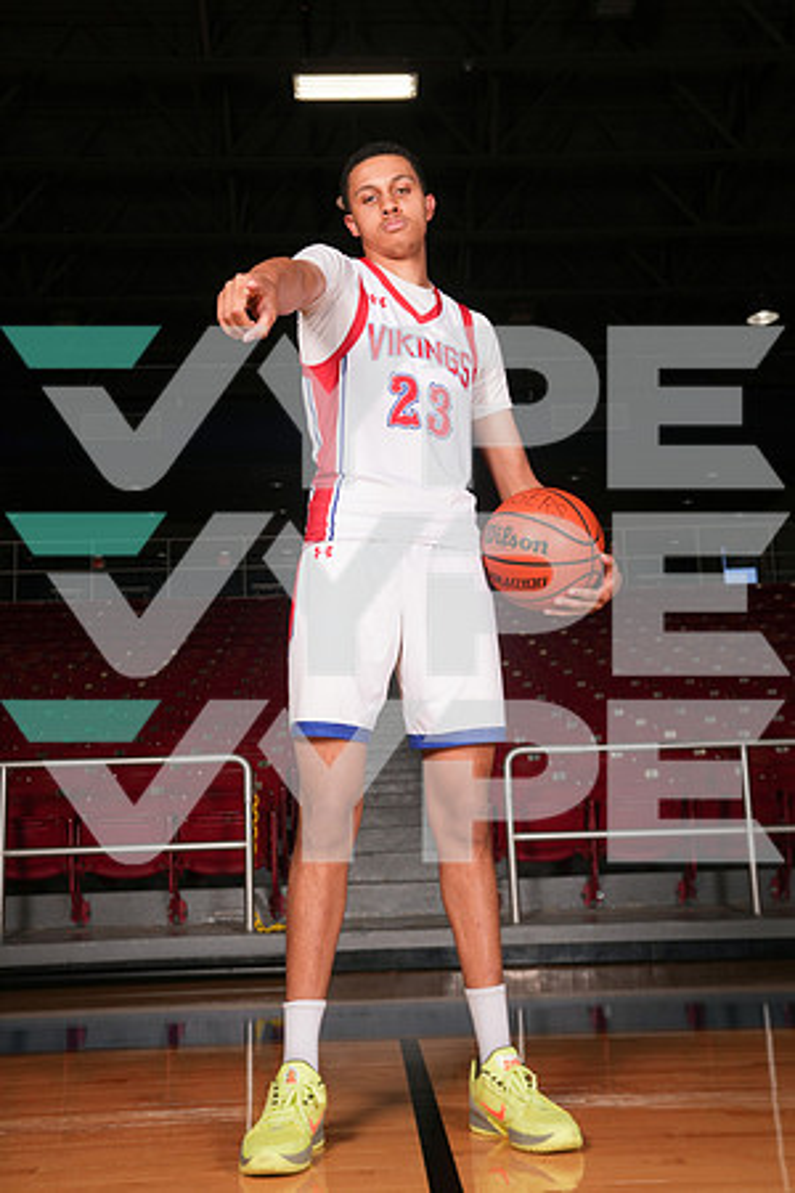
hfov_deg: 34.2
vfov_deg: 49.6
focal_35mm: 39
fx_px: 1292
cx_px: 398
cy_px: 596
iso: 400
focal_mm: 39
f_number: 8
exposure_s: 1/200
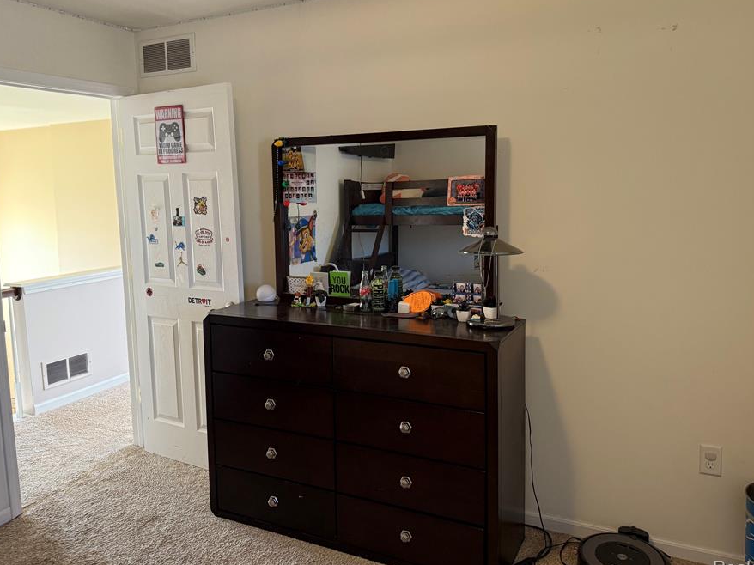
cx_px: 361
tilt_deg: -5.2
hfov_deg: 63.4
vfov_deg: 49.6
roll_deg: +0.2
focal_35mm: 28
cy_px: 252
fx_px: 610
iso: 320
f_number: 1.78
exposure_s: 1/60
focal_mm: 6.76
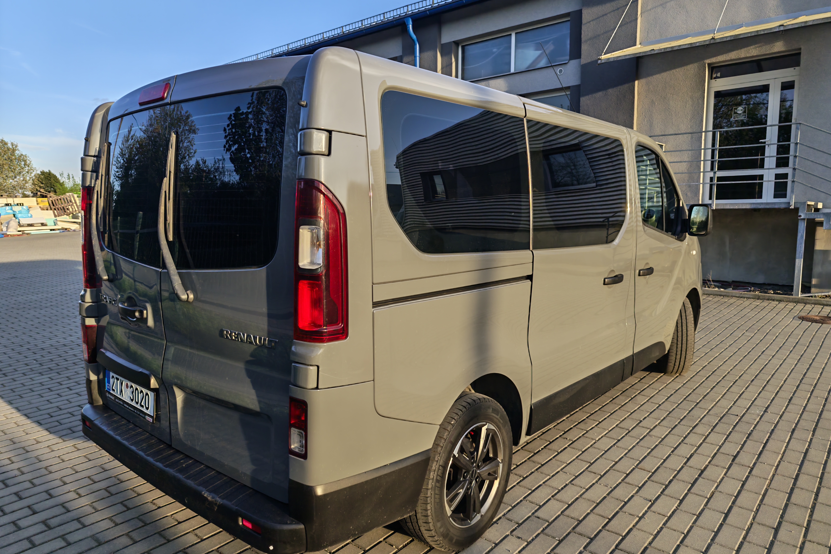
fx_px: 554
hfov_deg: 73.7
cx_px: 415
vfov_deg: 53.1
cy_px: 289
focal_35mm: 24
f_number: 1.6
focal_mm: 6.55
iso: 50
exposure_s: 1/570
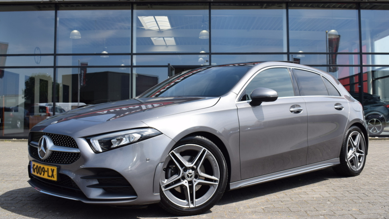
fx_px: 408
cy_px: 89
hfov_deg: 51.0
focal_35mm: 40
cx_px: 195
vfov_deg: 30.0
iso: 200
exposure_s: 1/320
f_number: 9
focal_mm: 25
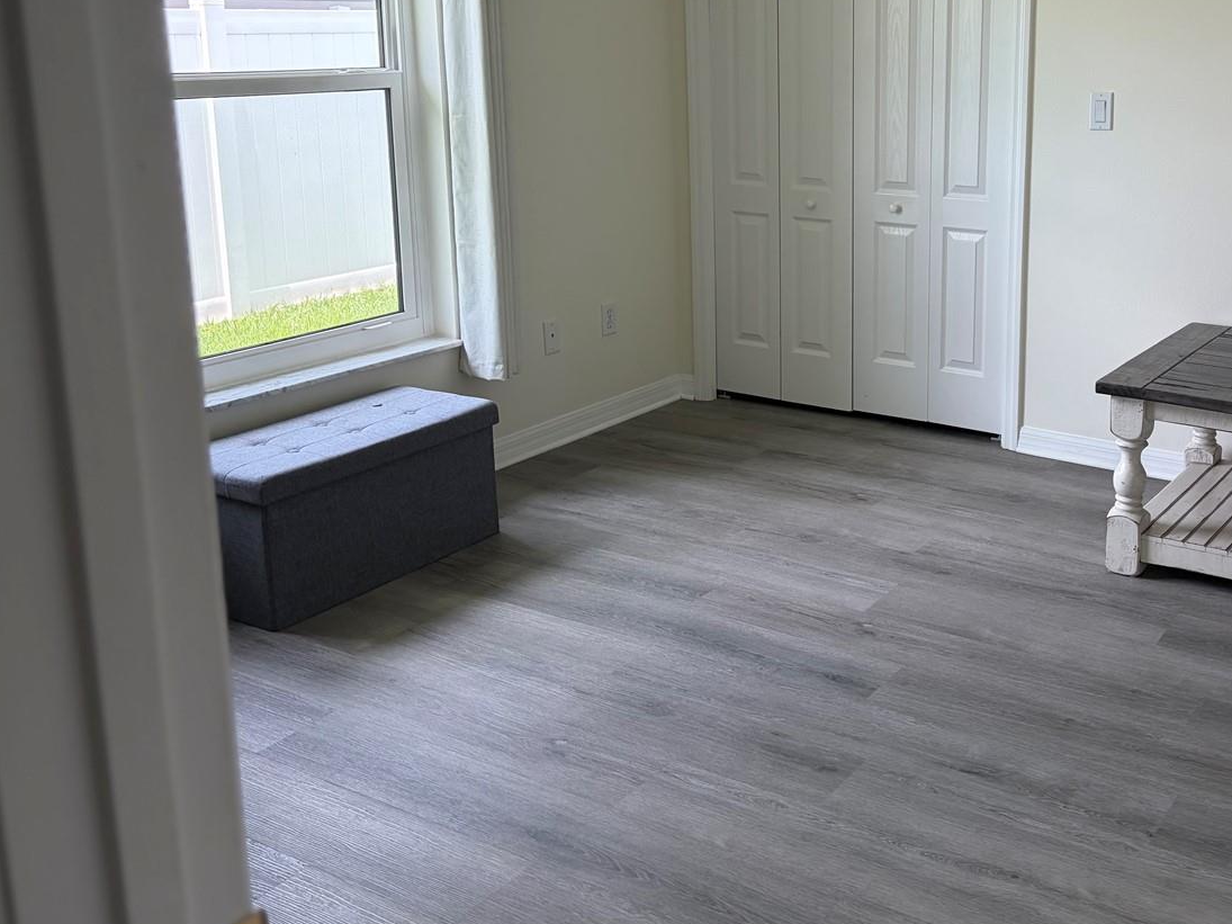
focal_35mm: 38
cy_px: 284
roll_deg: -0.5
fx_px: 1352
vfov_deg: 37.2
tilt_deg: -9.0
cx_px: 853
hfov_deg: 47.9
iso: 100
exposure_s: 1/225
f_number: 1.6
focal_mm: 5.96
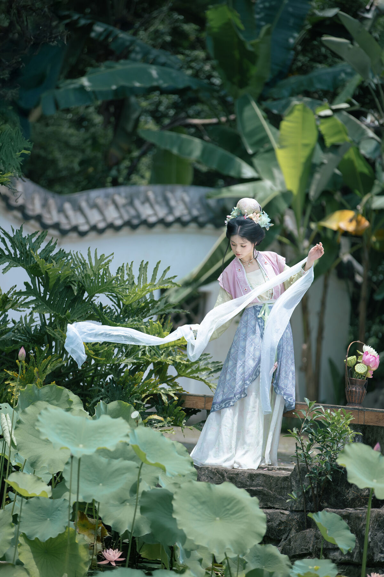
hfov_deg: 7.5
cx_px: 192
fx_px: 2912
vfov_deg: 11.3
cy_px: 288
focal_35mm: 182
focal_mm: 182
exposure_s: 1/2000
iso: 125
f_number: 2.8
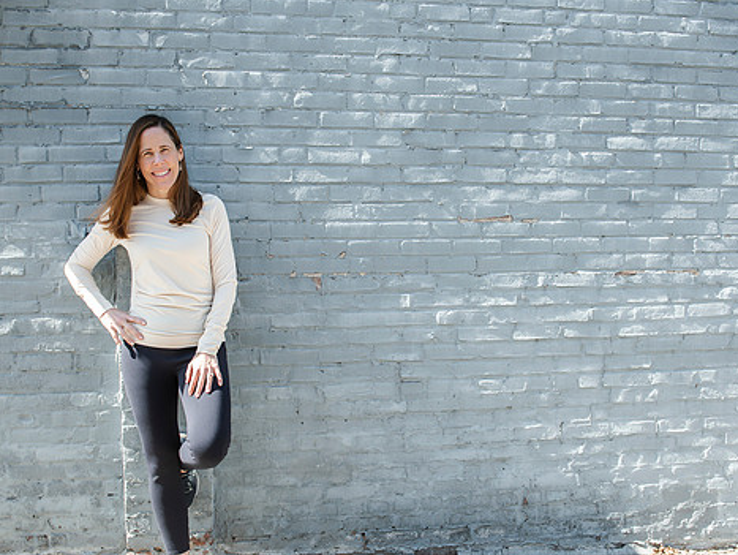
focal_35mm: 31
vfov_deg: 45.5
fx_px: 661
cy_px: 278
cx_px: 357
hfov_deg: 58.3
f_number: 4
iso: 400
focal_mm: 24
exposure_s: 1/1000
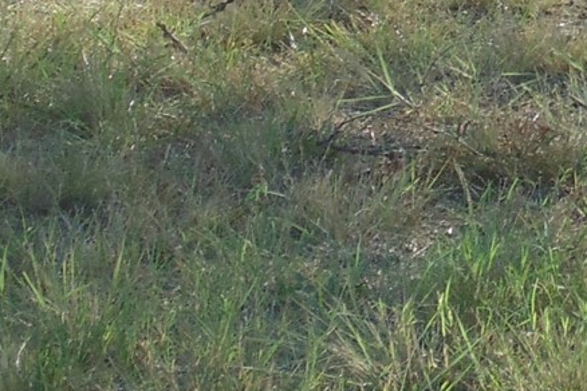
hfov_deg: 5.2
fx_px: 6261
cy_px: -374
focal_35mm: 384
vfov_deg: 3.6
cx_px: 1362
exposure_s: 1/250
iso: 80
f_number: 4.3
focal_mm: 14.1
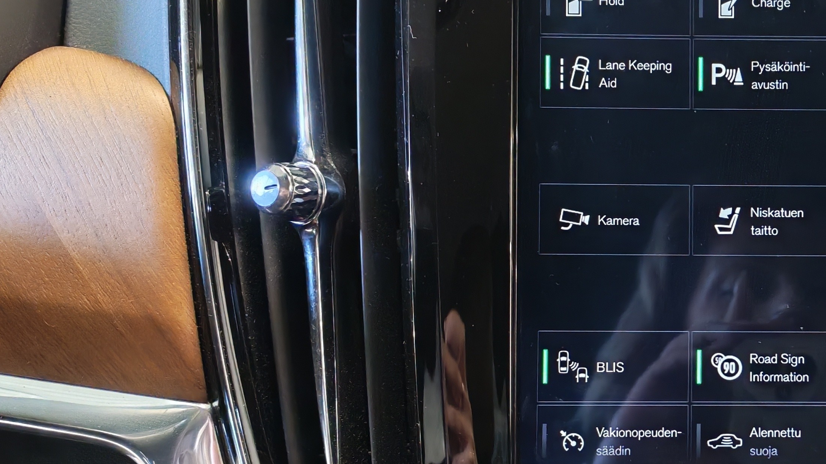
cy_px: 323
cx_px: 770
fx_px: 1380
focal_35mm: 63
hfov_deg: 31.5
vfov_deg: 19.0
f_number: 1.9
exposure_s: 1/50
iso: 2000
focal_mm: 6.12
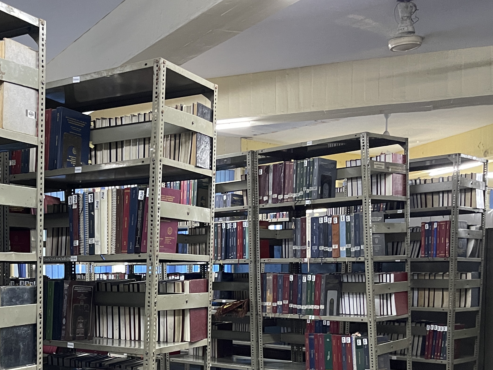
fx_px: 712
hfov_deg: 36.2
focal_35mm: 50
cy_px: 309
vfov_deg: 28.3
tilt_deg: -4.0
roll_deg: +0.3
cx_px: 65
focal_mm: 5.1
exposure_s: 1/33
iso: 500
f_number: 1.6
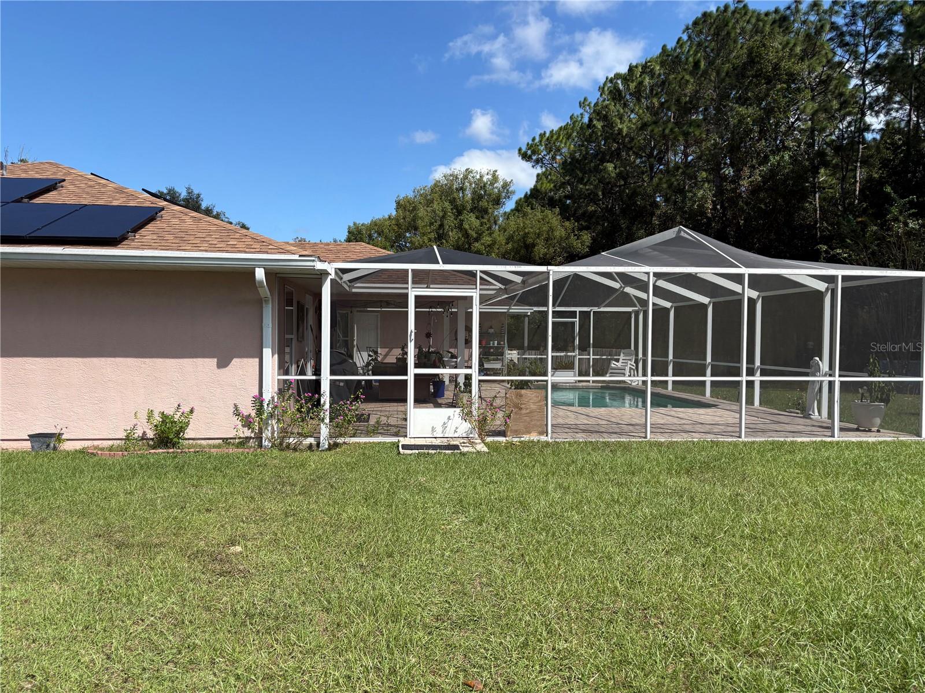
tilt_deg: -0.4
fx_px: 695
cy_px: 346
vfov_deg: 53.1
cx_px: 462
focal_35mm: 26
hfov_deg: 67.3
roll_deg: -1.2
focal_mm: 5.96
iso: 50
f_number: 1.6
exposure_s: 1/2747
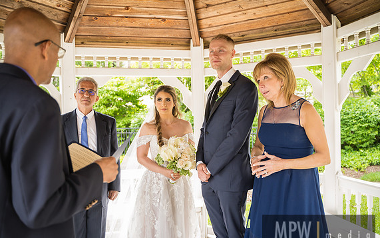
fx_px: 300
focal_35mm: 29
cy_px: 128
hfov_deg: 64.6
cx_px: 188
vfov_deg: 43.1
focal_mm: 28
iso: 100
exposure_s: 1/125
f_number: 2.8
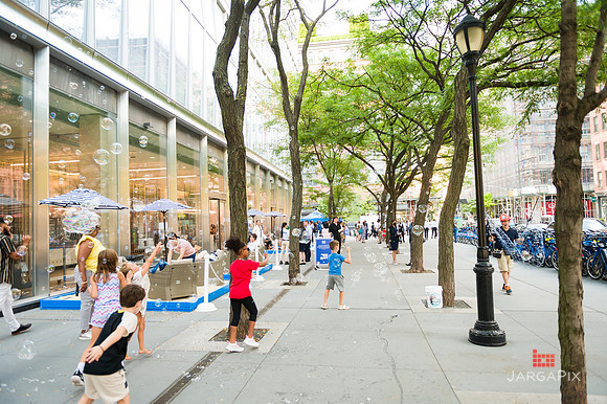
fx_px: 404
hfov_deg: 73.8
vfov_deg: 53.1
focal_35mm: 24
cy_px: 202
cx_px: 304
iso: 800
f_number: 3.2
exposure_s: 1/500
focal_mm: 24
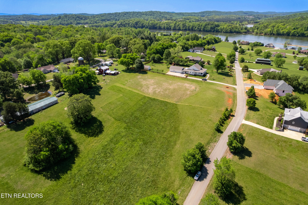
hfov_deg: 78.6
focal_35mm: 22
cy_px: 102
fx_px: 188
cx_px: 154
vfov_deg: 57.2
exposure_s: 1/2000
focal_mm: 8.38
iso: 140
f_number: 2.8
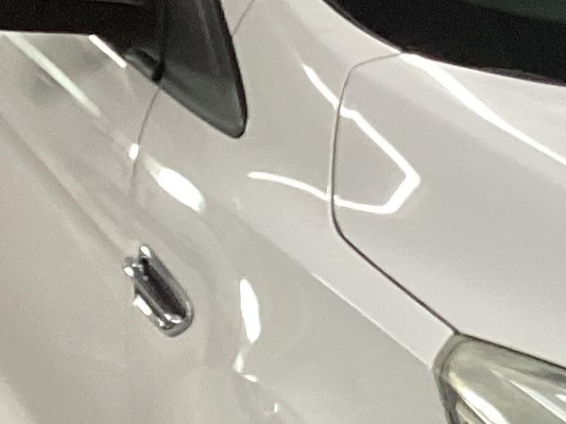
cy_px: 422
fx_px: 2763
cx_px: 935
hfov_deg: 11.1
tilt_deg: -19.3
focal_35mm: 169
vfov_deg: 8.7
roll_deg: +0.4
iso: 125
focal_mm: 3.3
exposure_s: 1/60
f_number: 2.4
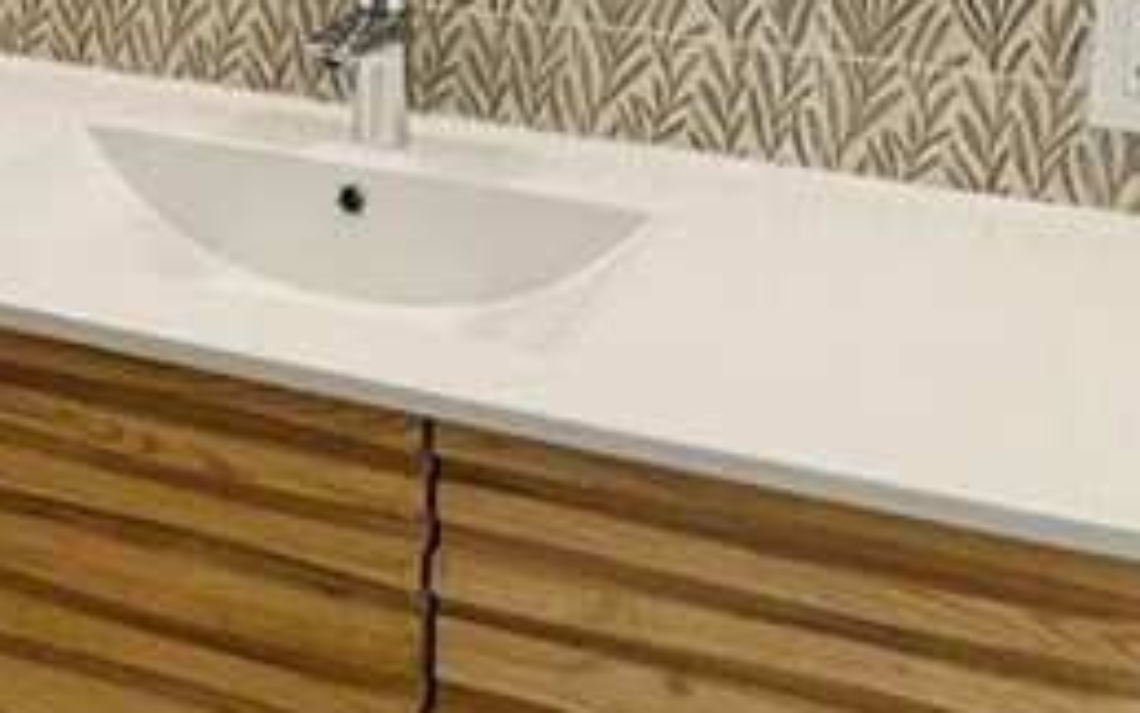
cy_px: -304
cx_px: 405
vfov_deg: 19.1
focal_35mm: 61
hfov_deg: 33.3
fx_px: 1896
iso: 200
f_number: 2.2
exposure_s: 1/60
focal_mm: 2.22
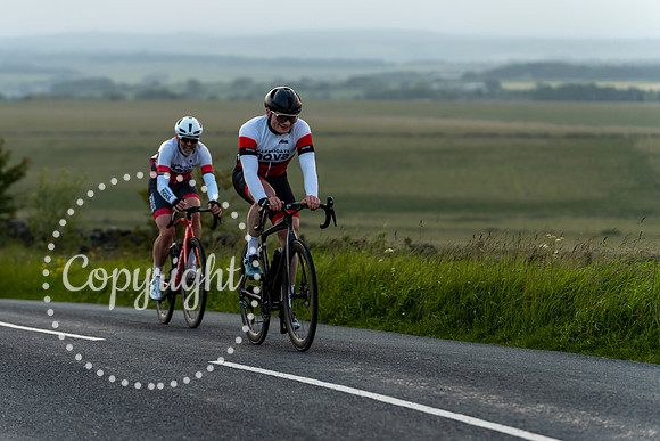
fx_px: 2714
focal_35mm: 148
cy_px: 188
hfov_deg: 13.9
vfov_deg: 9.3
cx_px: 281
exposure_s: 1/1250
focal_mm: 129
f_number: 3.2
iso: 400
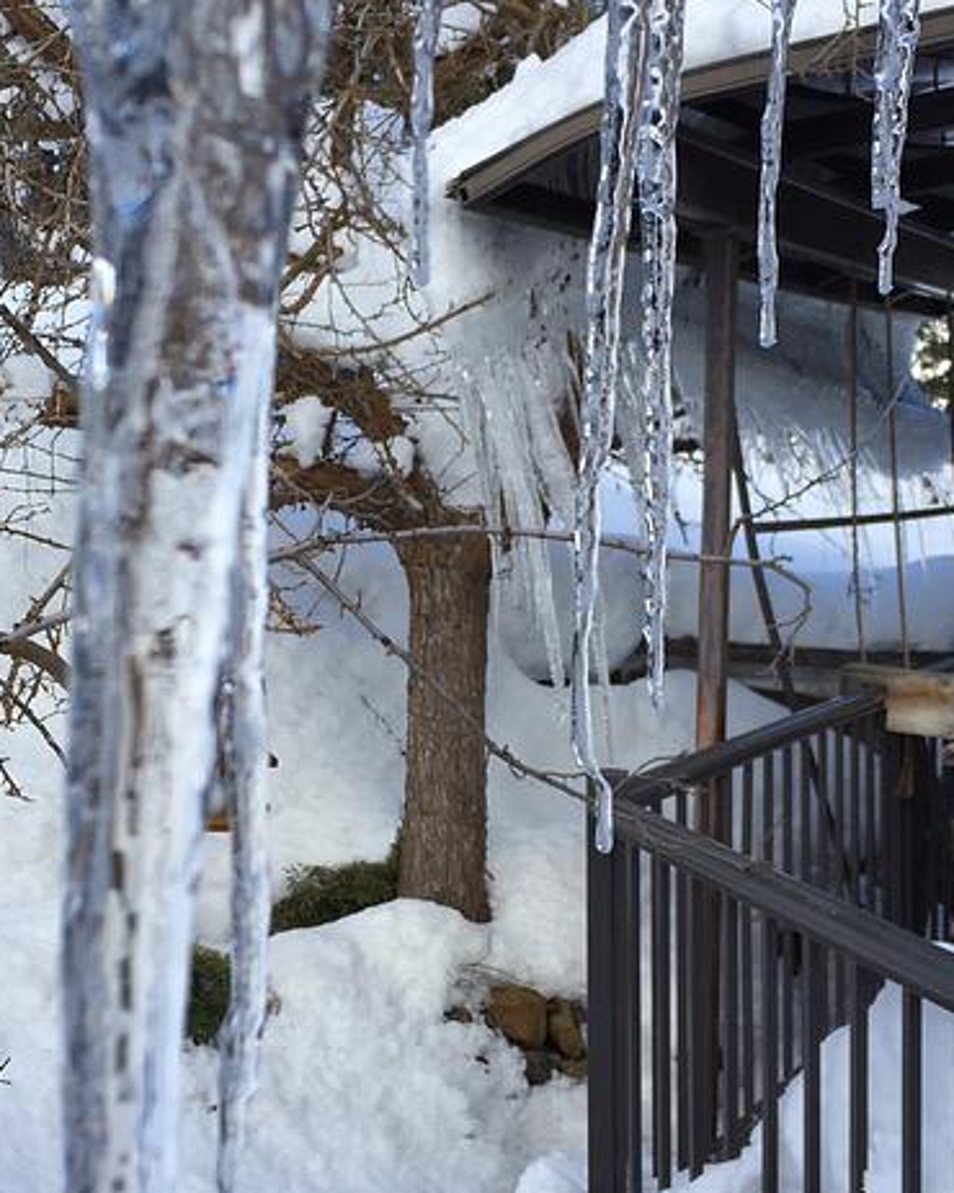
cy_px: 596
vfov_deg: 48.0
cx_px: 418
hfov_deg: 39.1
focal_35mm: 38
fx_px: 1342
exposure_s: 1/1199
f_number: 2.2
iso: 32
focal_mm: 4.15
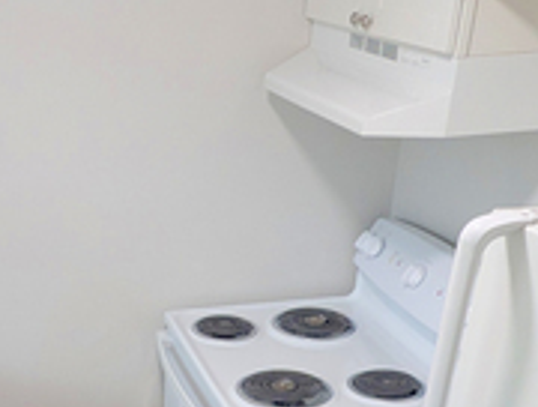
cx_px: 12
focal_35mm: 59
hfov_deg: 30.5
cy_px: 449
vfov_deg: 23.4
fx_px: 919
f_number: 2.2
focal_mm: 2.35
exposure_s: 1/24
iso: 73
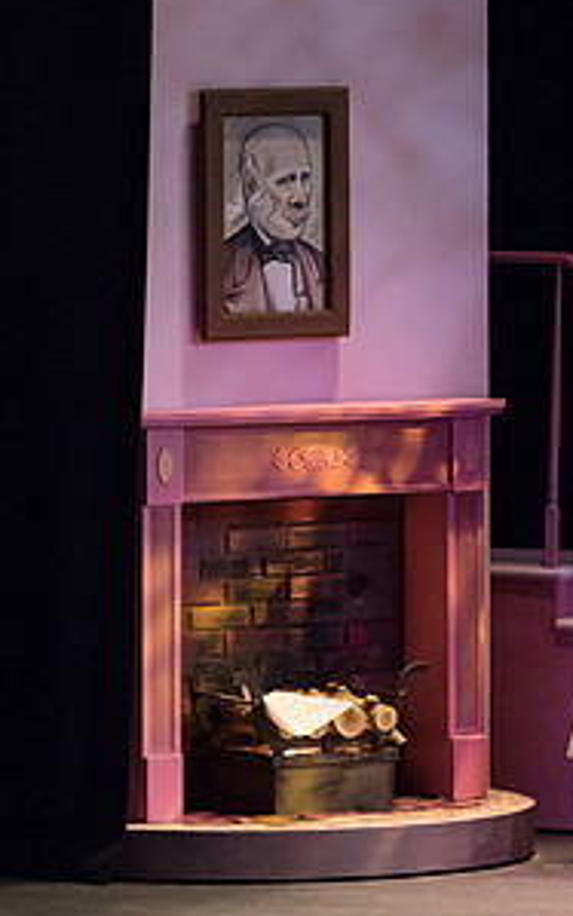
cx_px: 693
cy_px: 501
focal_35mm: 395
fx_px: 9865
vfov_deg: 5.3
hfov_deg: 3.3
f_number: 4
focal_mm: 200
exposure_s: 1/400
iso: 3200
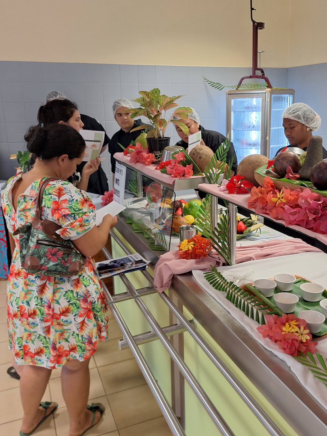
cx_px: 189
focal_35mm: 32
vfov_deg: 56.8
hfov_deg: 44.0
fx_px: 403
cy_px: 221
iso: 125
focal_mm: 5.54
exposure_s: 1/50
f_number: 1.8
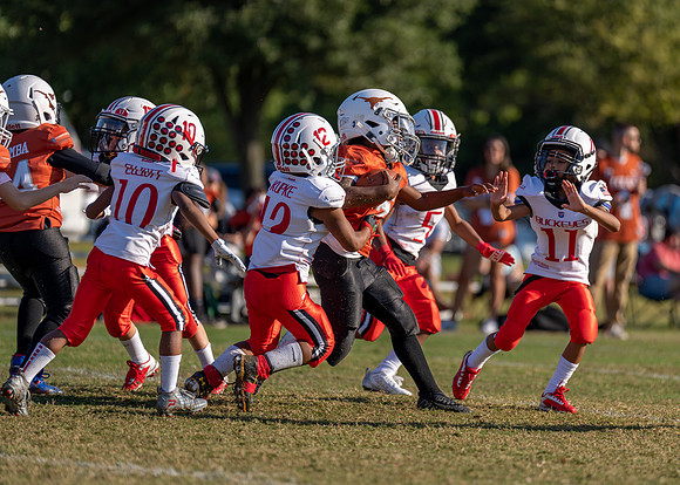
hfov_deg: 7.8
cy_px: 218
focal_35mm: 259
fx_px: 5007
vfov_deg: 5.6
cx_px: 412
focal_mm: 200
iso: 100
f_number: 2.8
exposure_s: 1/1600
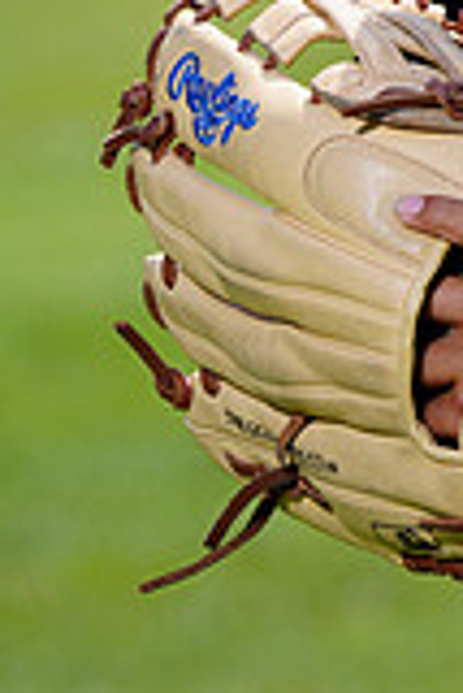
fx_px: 12897
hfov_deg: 2.1
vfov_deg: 3.1
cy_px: -282
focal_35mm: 670
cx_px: 651
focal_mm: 185
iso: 100
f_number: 6.3
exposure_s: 1/250
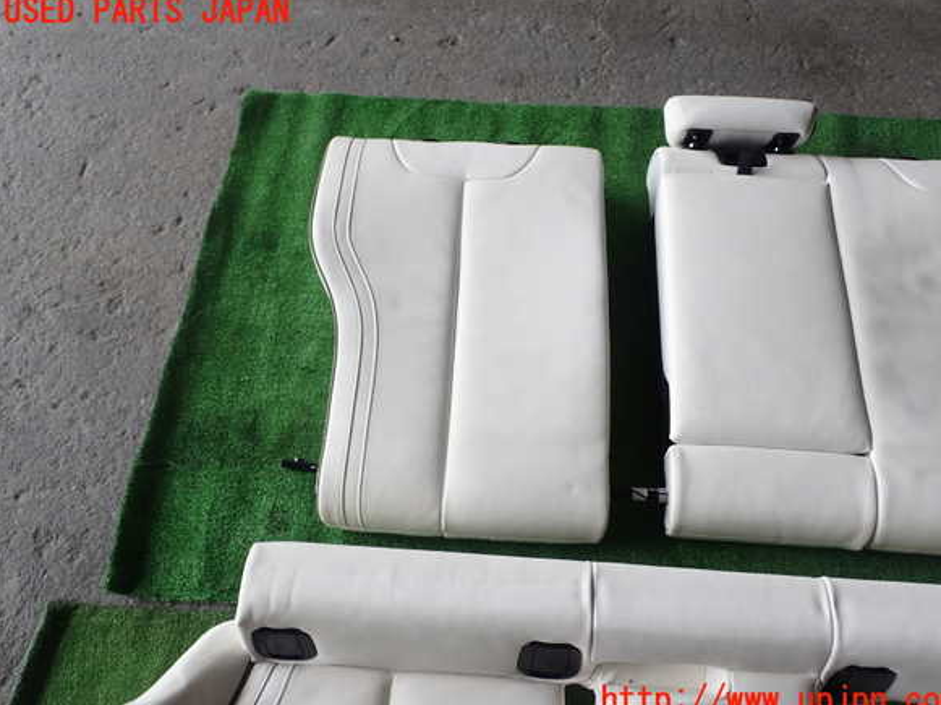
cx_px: 481
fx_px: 842
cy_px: 357
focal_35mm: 31
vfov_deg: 45.4
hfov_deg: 58.4
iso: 100
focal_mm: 5.4
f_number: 3.2
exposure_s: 1/250
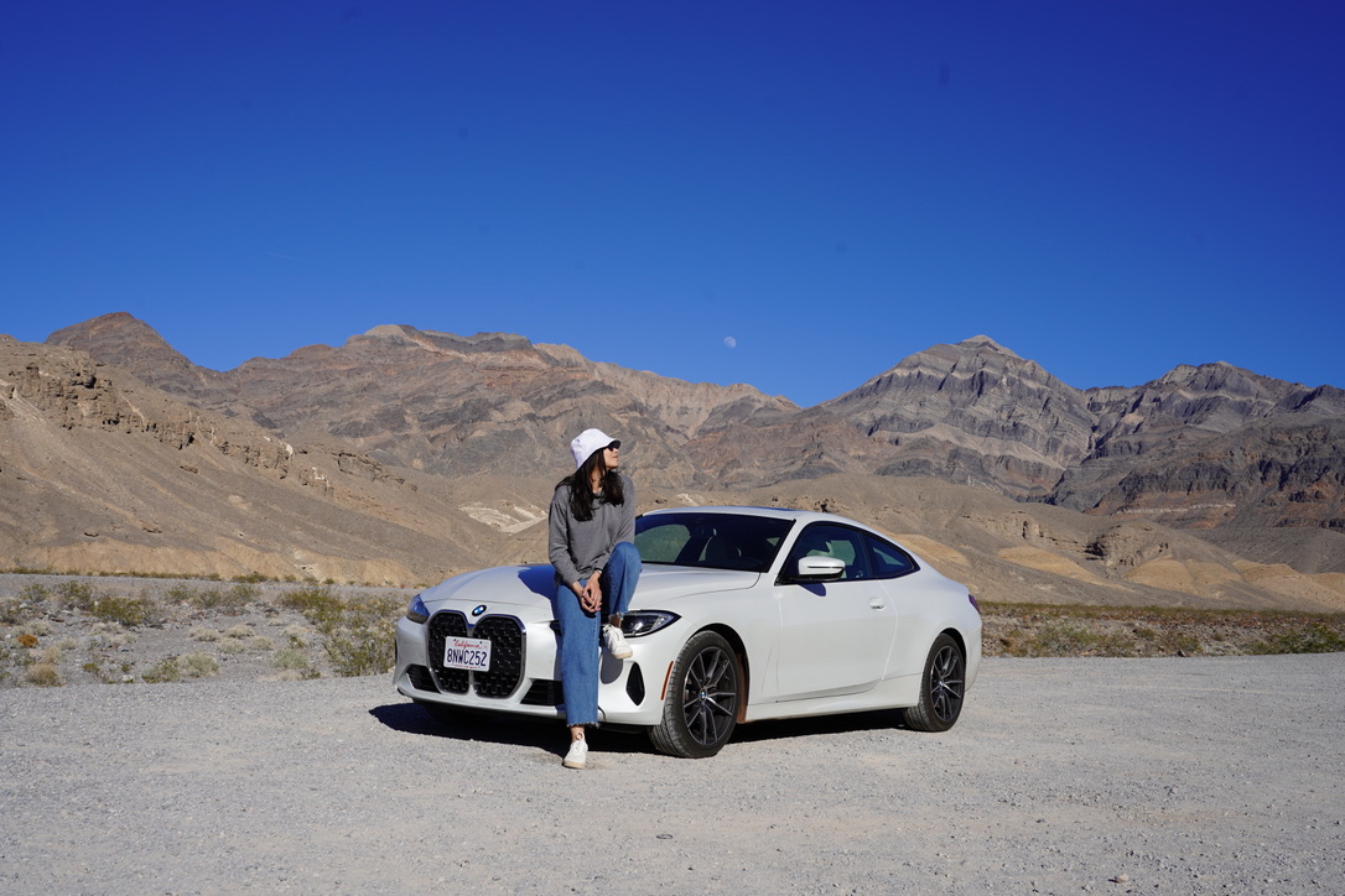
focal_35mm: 39
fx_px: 1457
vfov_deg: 34.2
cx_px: 672
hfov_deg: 49.6
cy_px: 448
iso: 100
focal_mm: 39
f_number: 10
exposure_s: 1/320
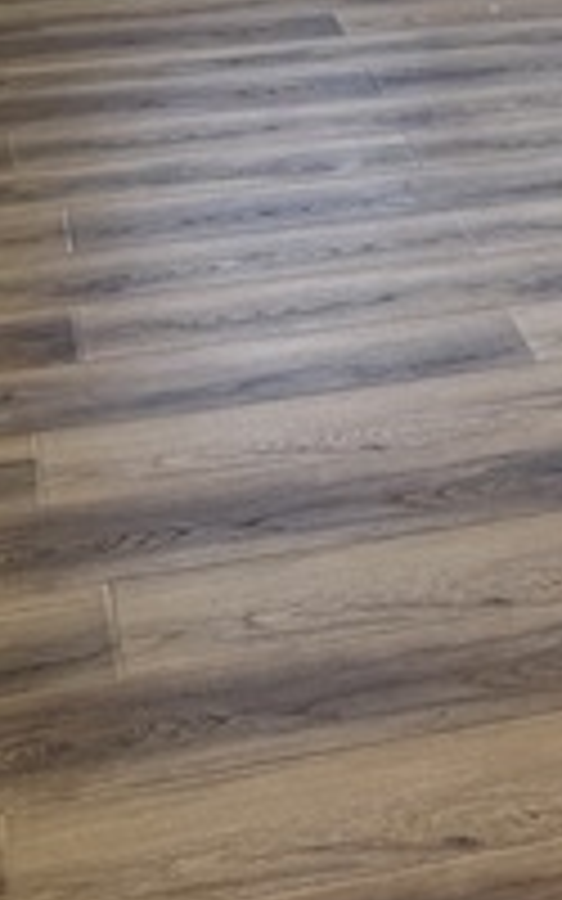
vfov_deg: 22.1
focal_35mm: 85
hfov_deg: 15.0
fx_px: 2083
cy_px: -241
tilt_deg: -10.0
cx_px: 611
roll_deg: -0.1
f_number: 1.78
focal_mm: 6.76
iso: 80
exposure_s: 1/168
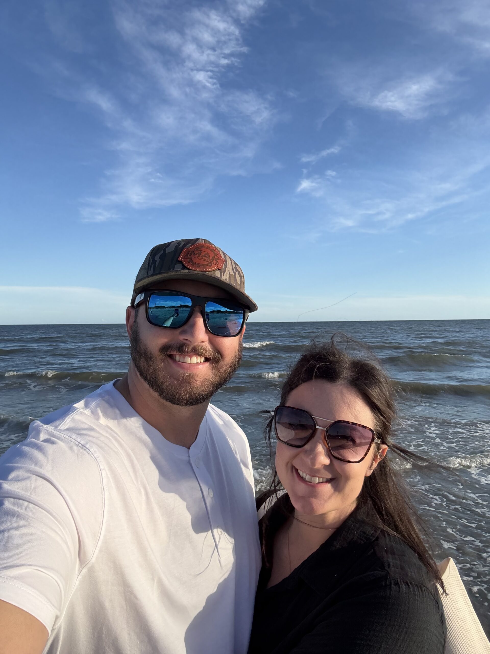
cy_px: 327
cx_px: 245
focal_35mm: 23
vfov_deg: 73.9
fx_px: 434
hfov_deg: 58.9
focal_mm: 2.69
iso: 32
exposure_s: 1/720
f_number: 1.9
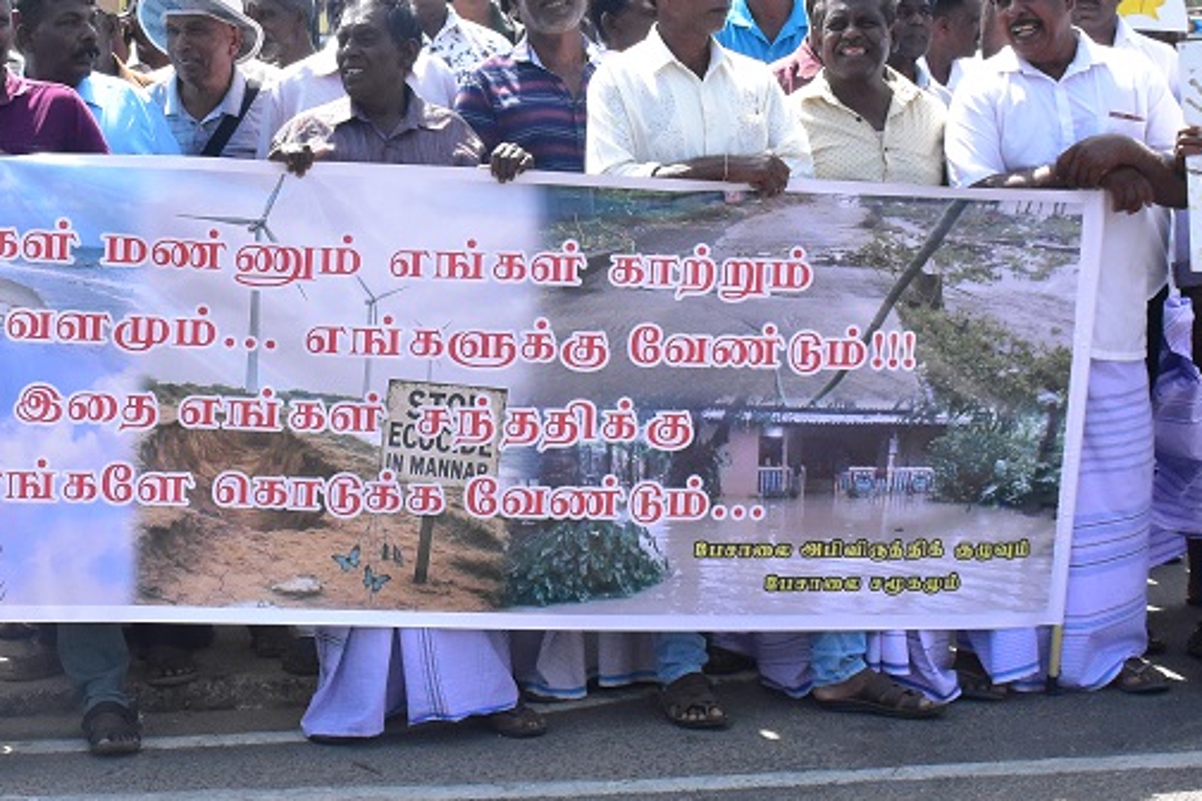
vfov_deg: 16.5
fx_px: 2744
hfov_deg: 24.6
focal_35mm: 82
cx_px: 384
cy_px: 224
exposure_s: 1/800
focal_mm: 23
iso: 2000
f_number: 14
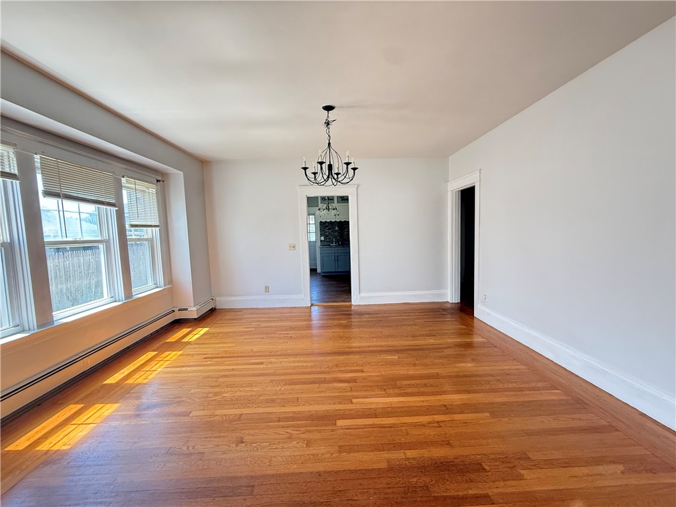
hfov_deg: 102.1
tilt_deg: -3.5
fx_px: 273
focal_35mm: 14
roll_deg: +1.3
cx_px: 338
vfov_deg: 85.7
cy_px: 254
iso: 320
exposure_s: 1/99
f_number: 2.2
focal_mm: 2.22
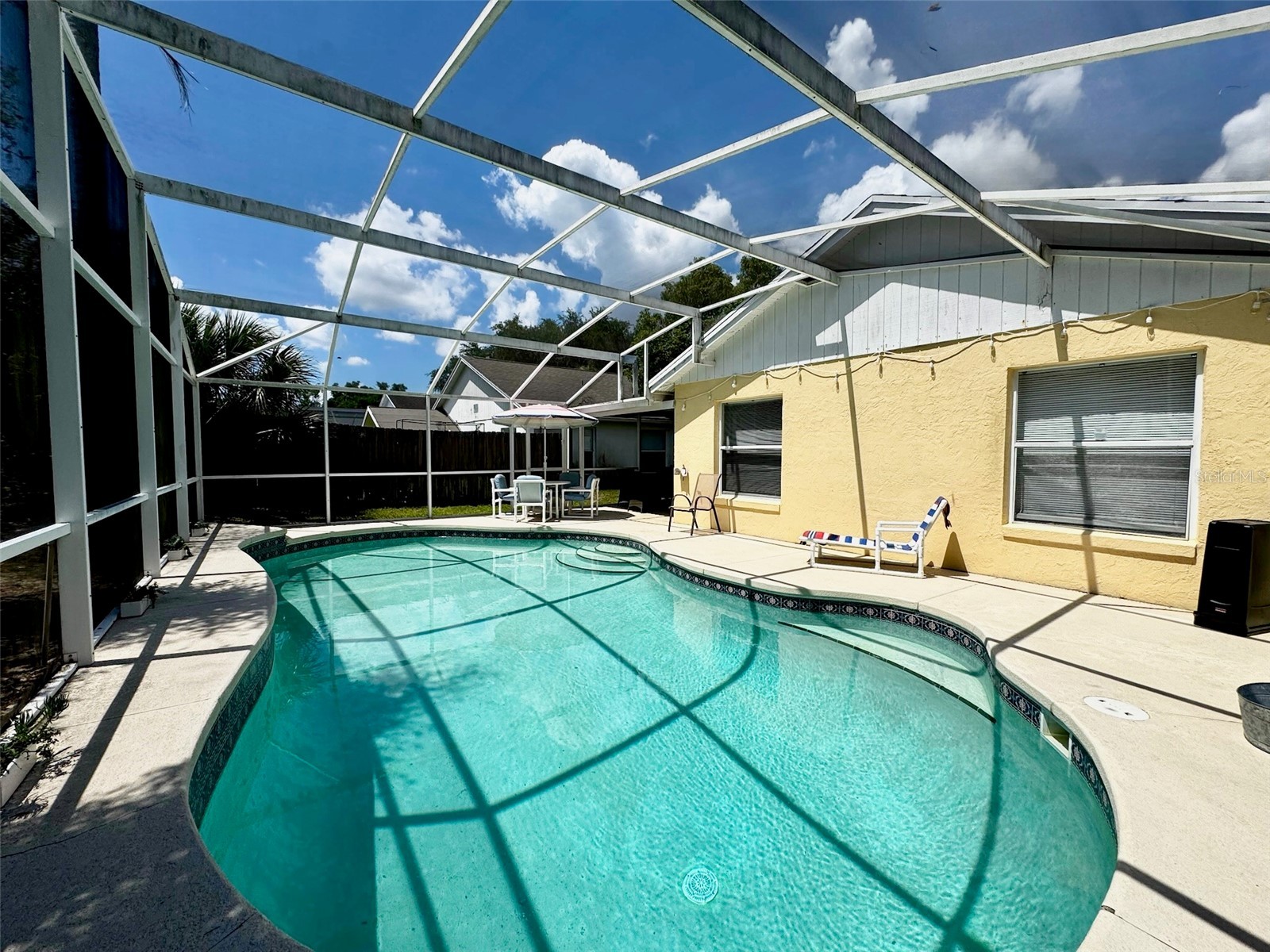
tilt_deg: -2.6
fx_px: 514
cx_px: 635
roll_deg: -0.4
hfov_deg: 102.1
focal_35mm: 14
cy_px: 476
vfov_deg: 85.7
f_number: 2.2
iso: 50
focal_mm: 2.22
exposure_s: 1/2342
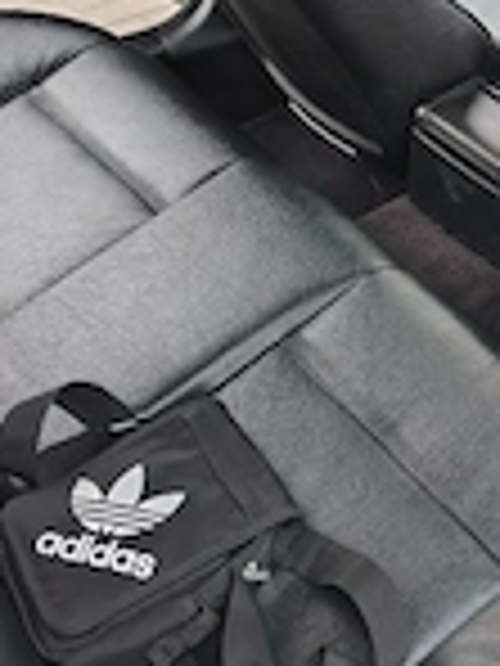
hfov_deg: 22.0
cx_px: 464
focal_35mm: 65
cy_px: 180
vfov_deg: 29.4
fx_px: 1252
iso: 1076
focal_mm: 5.56
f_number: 1.8
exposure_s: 1/50
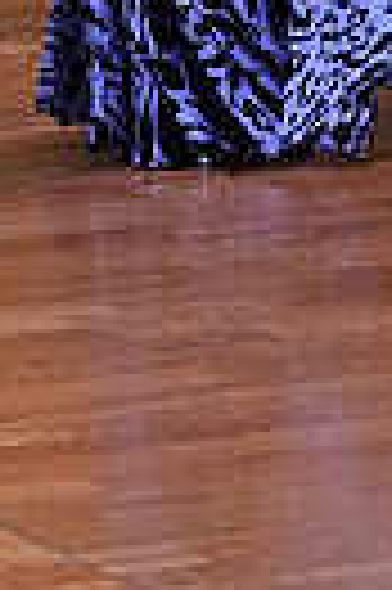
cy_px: -658
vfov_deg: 3.6
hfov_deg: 2.4
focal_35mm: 573
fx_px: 9383
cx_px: -372
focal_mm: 129
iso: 6400
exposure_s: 1/400
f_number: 5
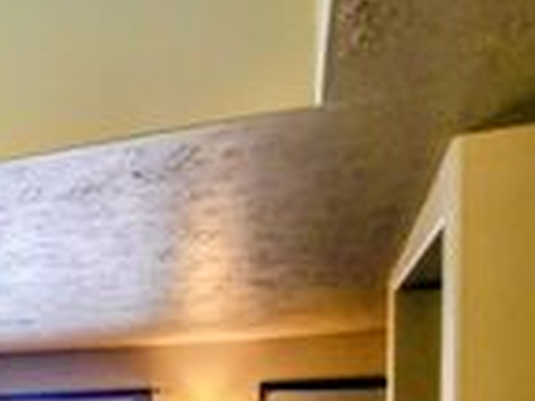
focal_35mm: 45
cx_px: -189
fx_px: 695
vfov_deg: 28.9
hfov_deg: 30.9
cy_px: 451
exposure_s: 1/40
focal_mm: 2.2
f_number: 2.2
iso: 320
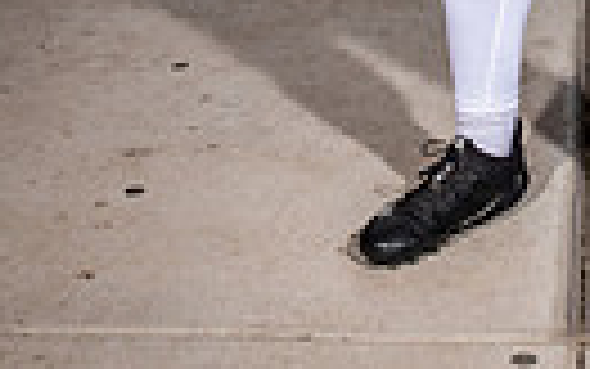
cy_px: -522
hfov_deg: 16.6
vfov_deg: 9.5
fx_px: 1979
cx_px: 590
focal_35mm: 123
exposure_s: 1/400
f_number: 7.1
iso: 160
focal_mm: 35
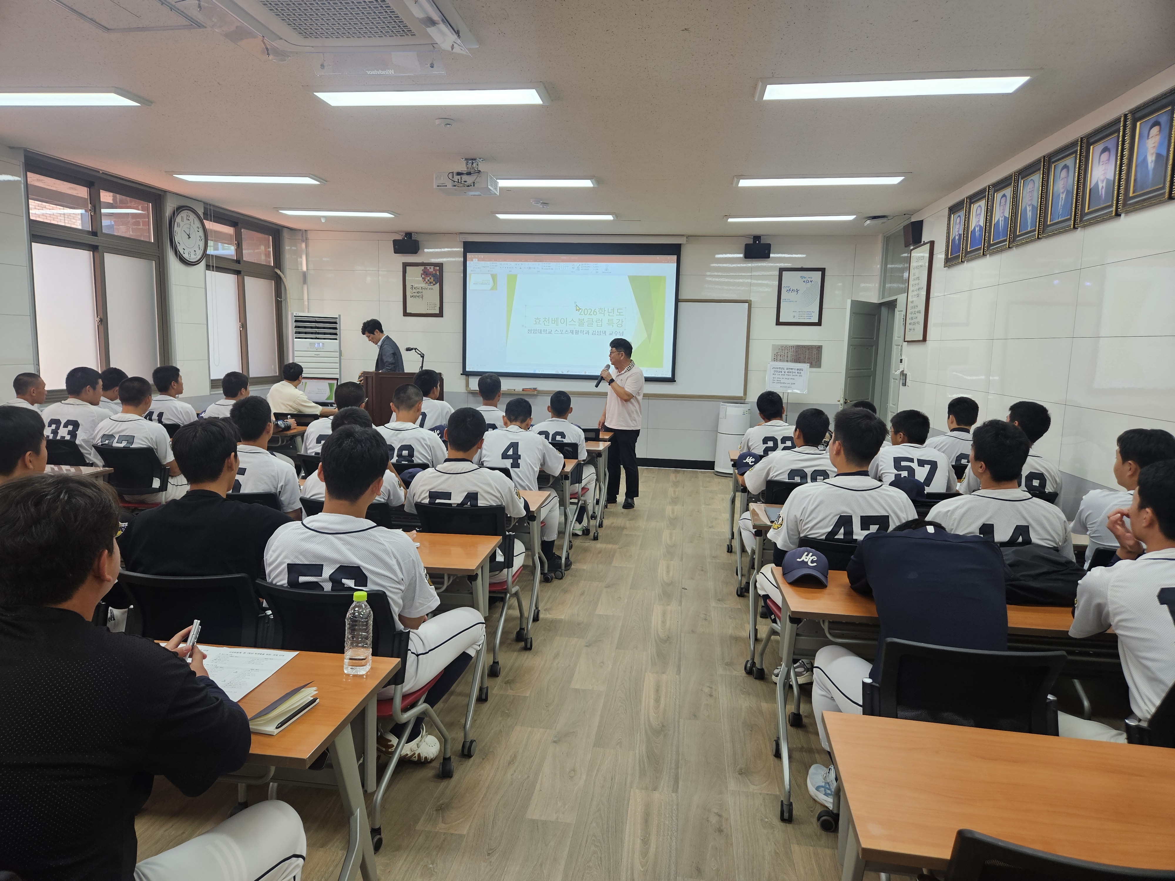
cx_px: 588
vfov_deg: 58.9
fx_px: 781
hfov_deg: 73.9
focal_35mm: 23
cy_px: 440
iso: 125
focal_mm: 5.4
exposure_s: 1/180
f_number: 1.8
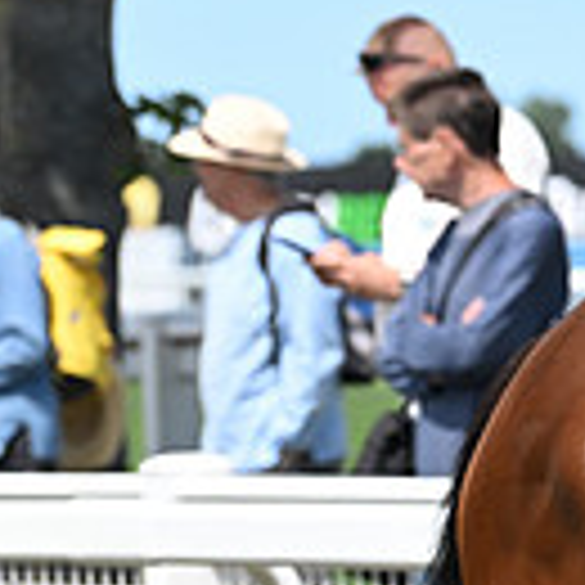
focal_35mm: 569
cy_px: 155
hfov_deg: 3.1
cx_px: 1192
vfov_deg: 3.1
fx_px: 10879
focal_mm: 150
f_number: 5.6
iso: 400
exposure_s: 1/1600
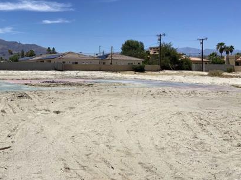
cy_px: 78
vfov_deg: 35.1
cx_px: 65
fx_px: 285
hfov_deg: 44.5
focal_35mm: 41
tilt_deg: -3.1
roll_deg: -0.7
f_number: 1.8
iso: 32
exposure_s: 1/6410
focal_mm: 4.25
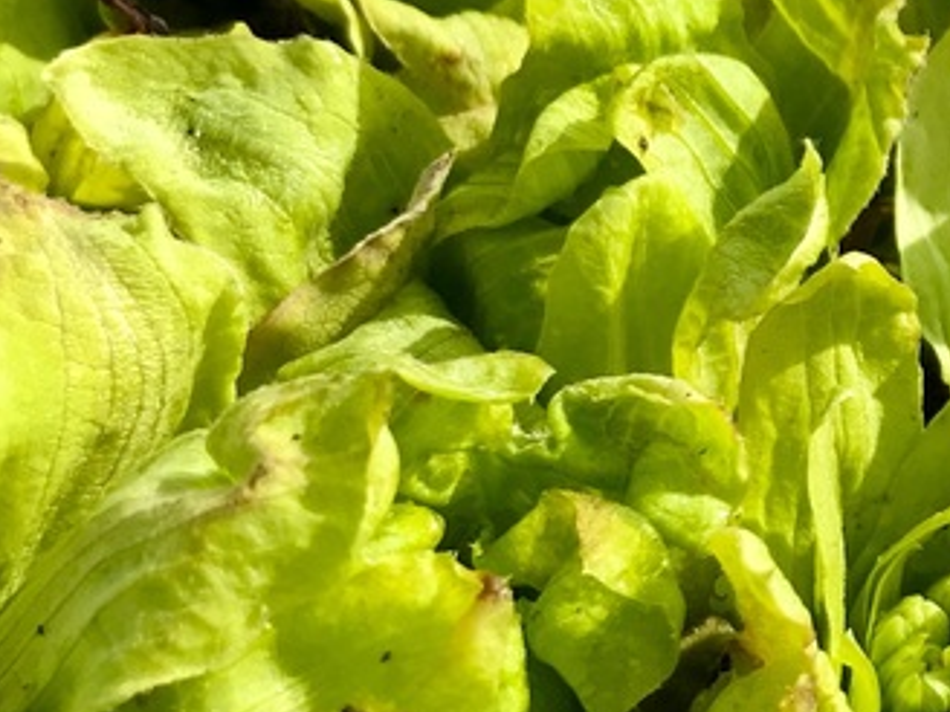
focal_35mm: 82
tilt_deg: -37.2
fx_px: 2250
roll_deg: +2.0
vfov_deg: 17.9
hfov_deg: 22.2
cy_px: 200
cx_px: 1109
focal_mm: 3.99
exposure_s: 1/2083
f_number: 1.8
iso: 20
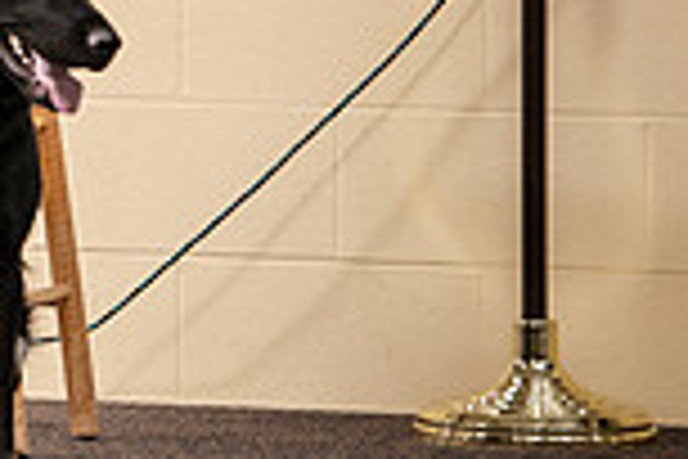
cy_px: -223
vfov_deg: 2.5
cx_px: -535
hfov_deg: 3.7
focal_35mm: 551
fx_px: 10529
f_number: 3.5
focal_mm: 145
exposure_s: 1/200
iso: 1600
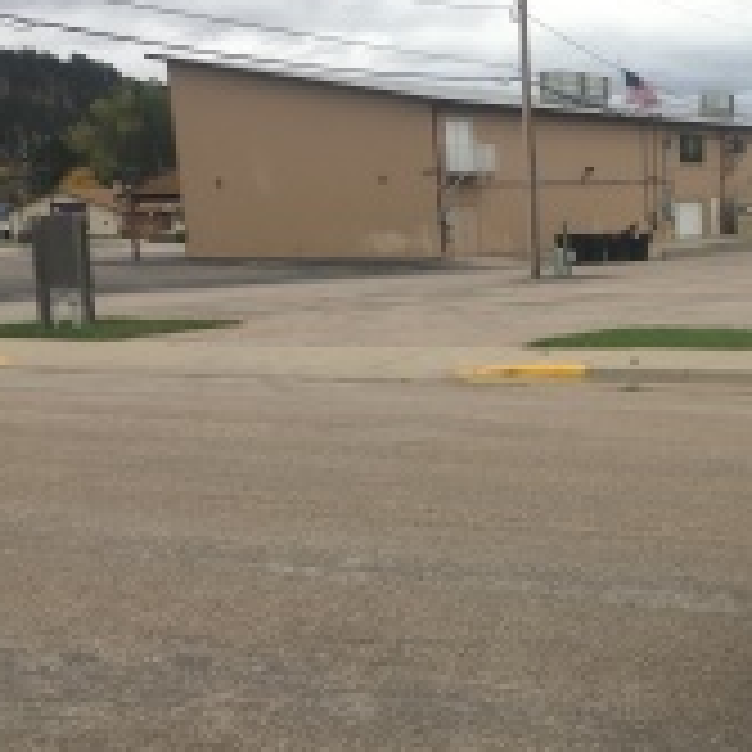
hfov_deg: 28.9
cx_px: 720
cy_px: 459
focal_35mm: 56
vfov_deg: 30.5
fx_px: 1376
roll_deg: +3.2
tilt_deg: -9.7
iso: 25
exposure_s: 1/270
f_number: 2.2
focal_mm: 4.15
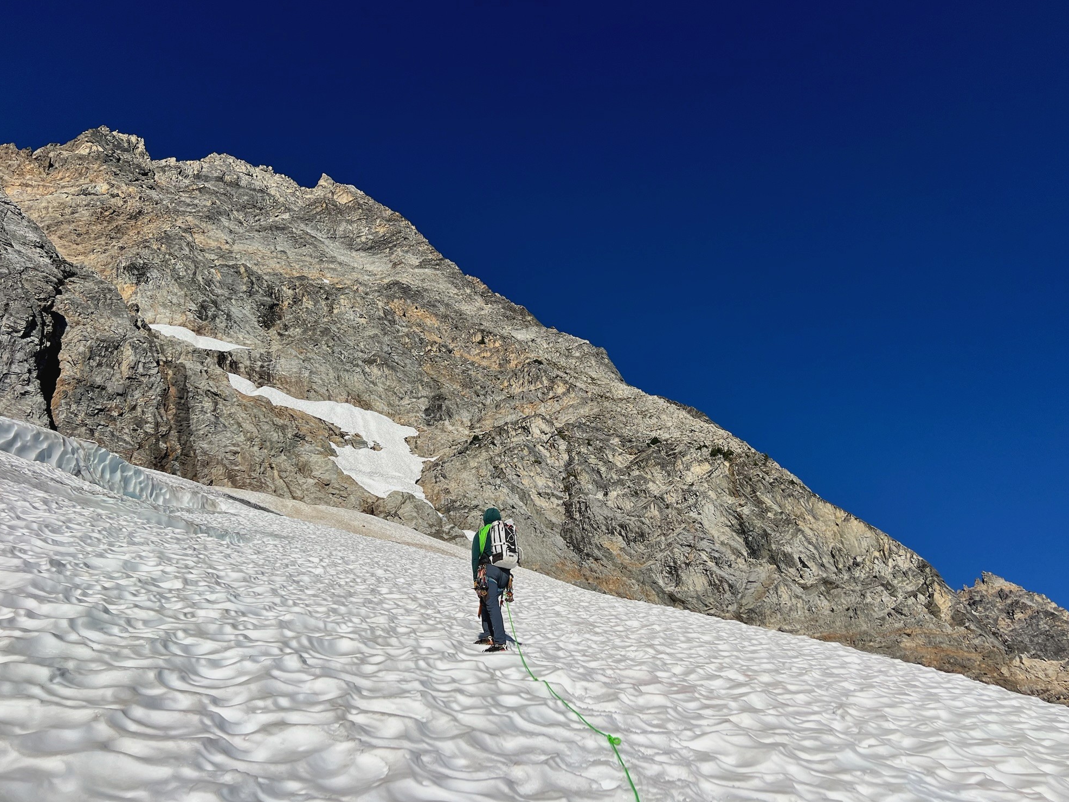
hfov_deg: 65.3
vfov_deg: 51.3
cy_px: 388
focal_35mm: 27
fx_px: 834
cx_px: 543
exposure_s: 1/10309
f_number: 1.5
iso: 50
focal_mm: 5.7
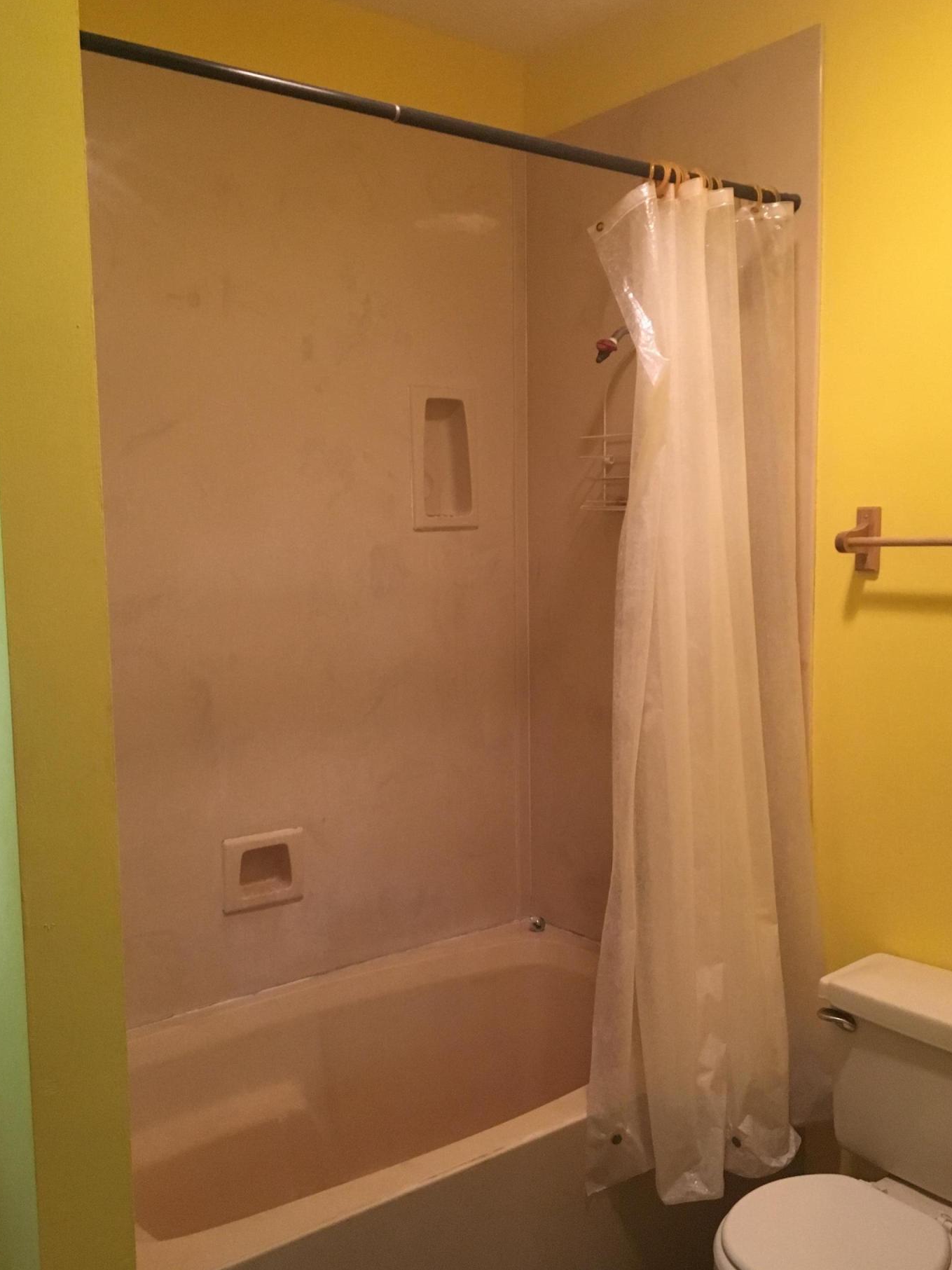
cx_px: 483
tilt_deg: -5.9
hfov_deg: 44.1
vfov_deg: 56.8
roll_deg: +0.3
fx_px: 1174
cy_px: 652
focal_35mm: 32
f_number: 2.2
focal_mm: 4.15
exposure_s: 1/15
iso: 250
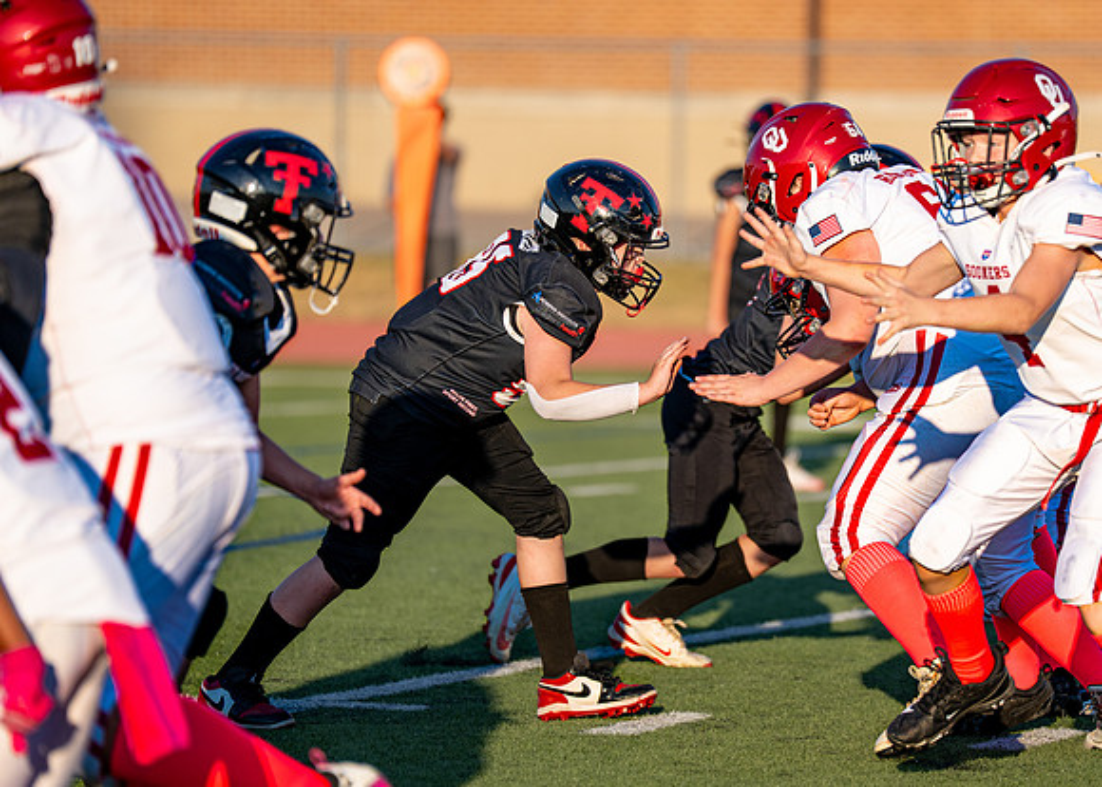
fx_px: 8934
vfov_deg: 5.0
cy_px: 409
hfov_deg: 7.1
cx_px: 722
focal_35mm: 286
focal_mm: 200
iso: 100
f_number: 2.8
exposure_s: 1/1600
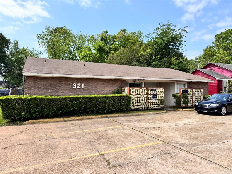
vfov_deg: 56.8
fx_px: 161
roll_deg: +0.1
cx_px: 116
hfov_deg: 71.6
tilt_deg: +2.3
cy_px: 87
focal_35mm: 24
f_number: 1.78
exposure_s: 1/4608
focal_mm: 6.76
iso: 80
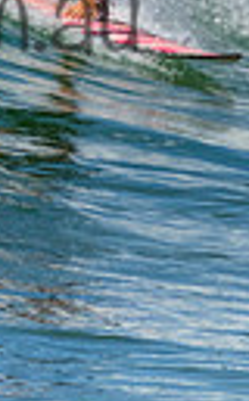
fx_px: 55238
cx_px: 108
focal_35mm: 5059
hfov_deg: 0.3
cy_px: -183
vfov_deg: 0.4
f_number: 11
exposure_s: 1/2000
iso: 720
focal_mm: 800
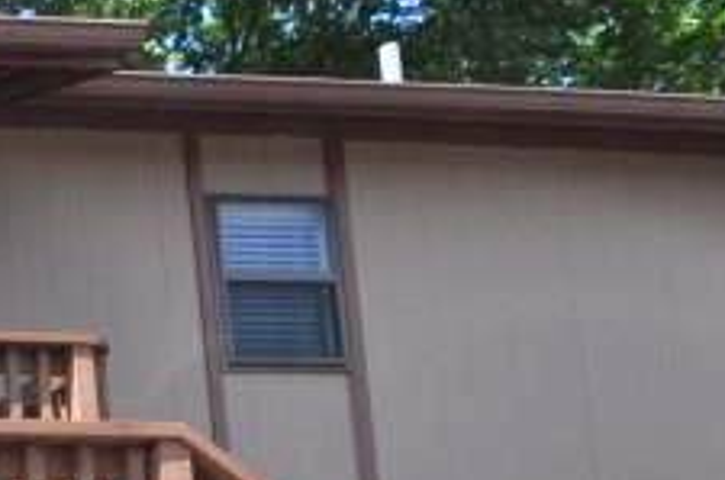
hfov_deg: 19.0
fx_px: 1648
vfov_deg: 15.2
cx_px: -583
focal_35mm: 82
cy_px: 744
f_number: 8
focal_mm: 12
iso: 200
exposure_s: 1/250
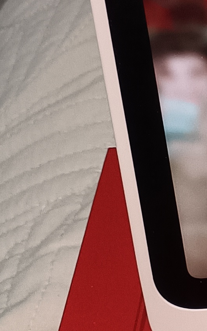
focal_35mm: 149
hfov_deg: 7.6
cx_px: 653
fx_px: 1344
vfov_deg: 14.0
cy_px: 204
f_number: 1.8
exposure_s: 1/30
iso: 1024
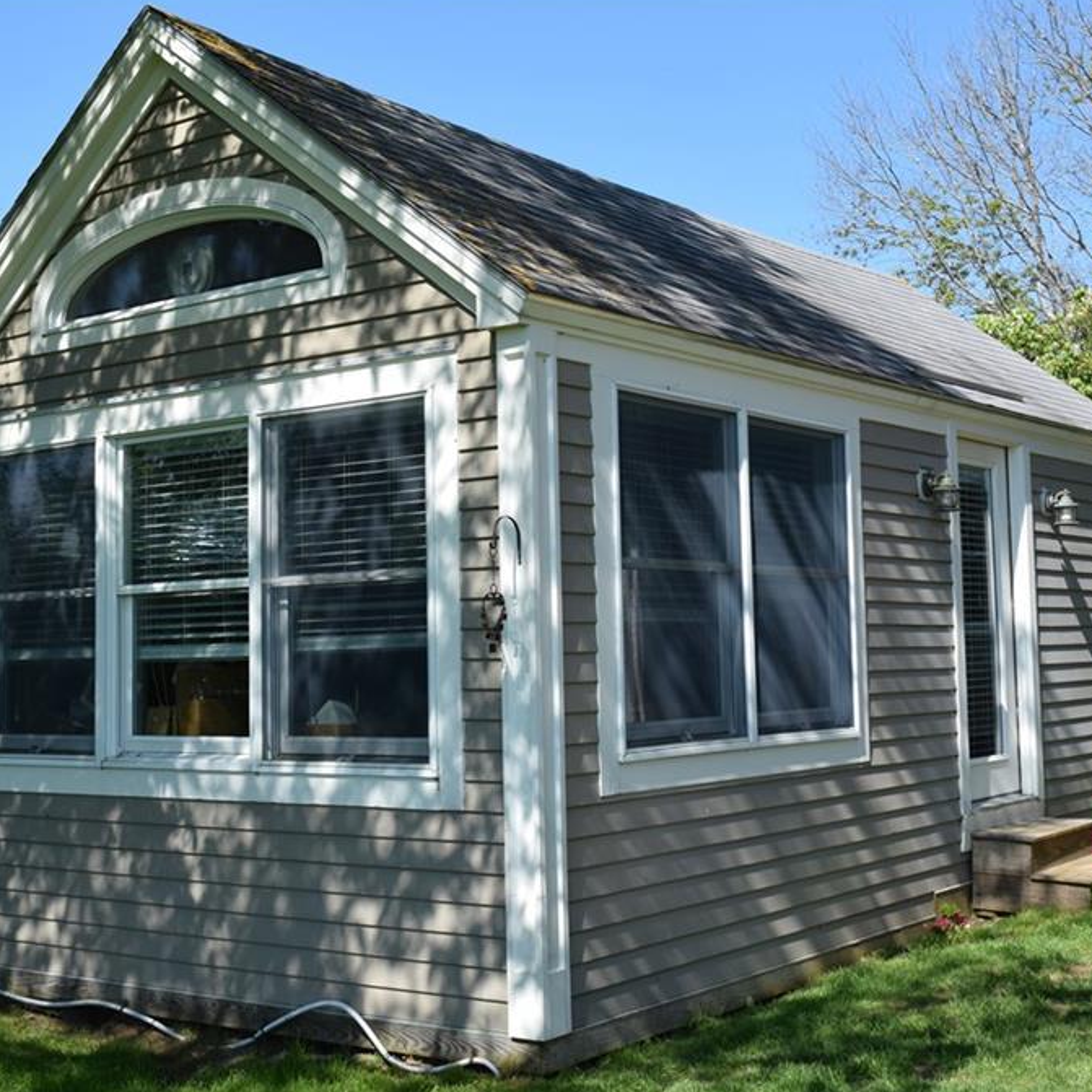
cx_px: 648
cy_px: 542
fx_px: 1736
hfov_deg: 34.8
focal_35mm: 49
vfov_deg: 34.9
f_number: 9
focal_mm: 25
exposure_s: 1/320
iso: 200
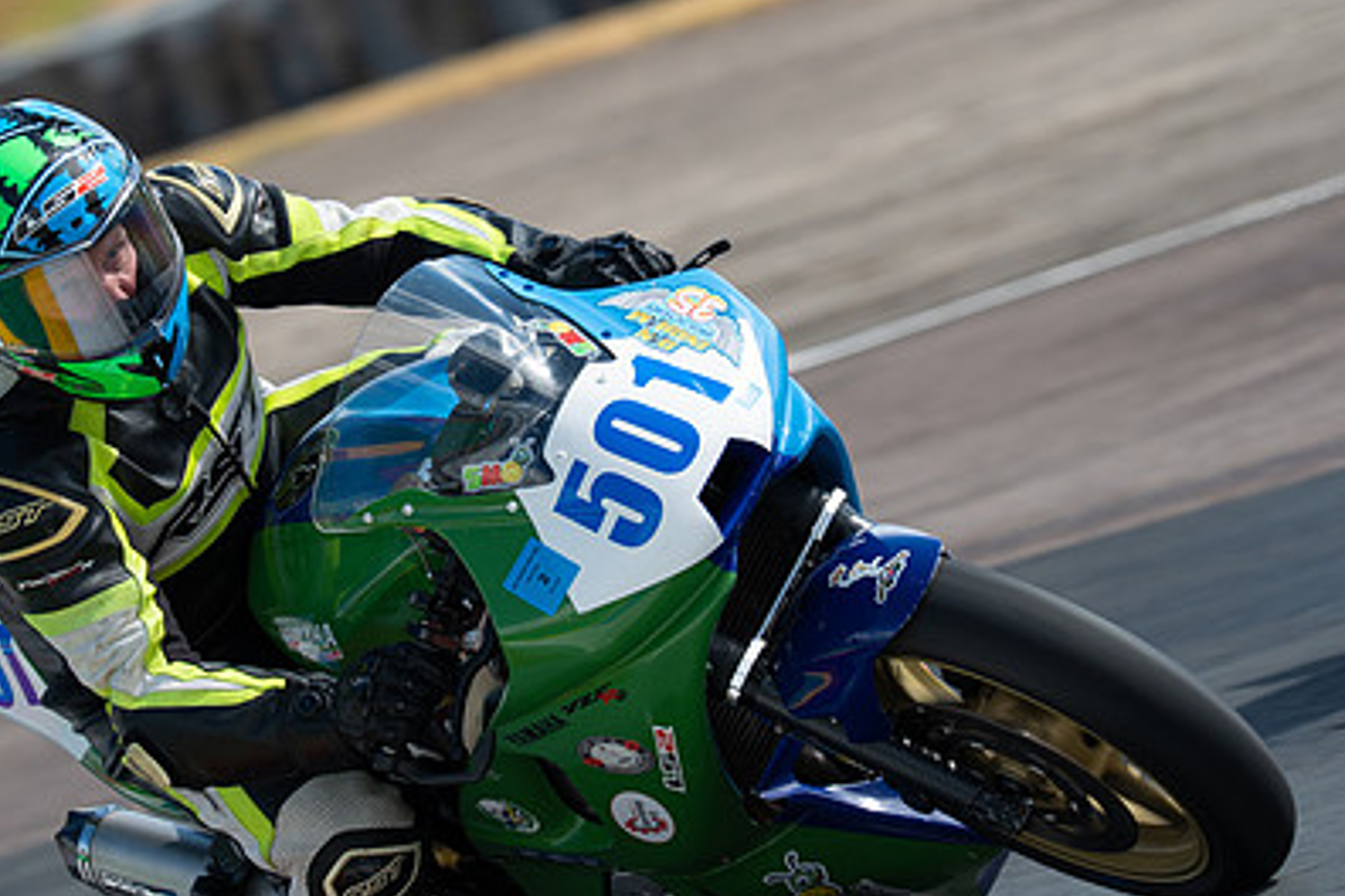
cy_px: 553
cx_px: 581
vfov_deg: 2.1
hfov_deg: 3.1
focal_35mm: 660
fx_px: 24656
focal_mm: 400
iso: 125
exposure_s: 1/320
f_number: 8
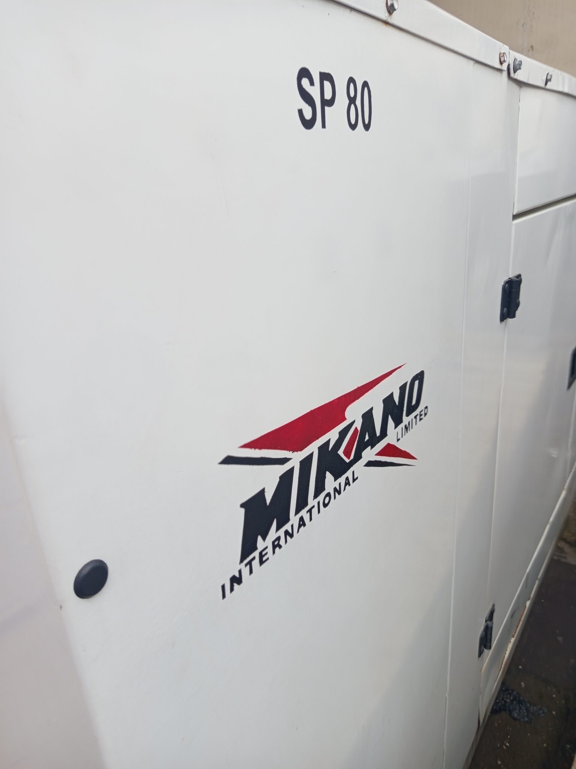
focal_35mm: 24
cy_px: 384
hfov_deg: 56.8
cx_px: 288
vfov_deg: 71.6
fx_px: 532
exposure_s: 1/277
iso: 52
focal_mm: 5.24
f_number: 1.7
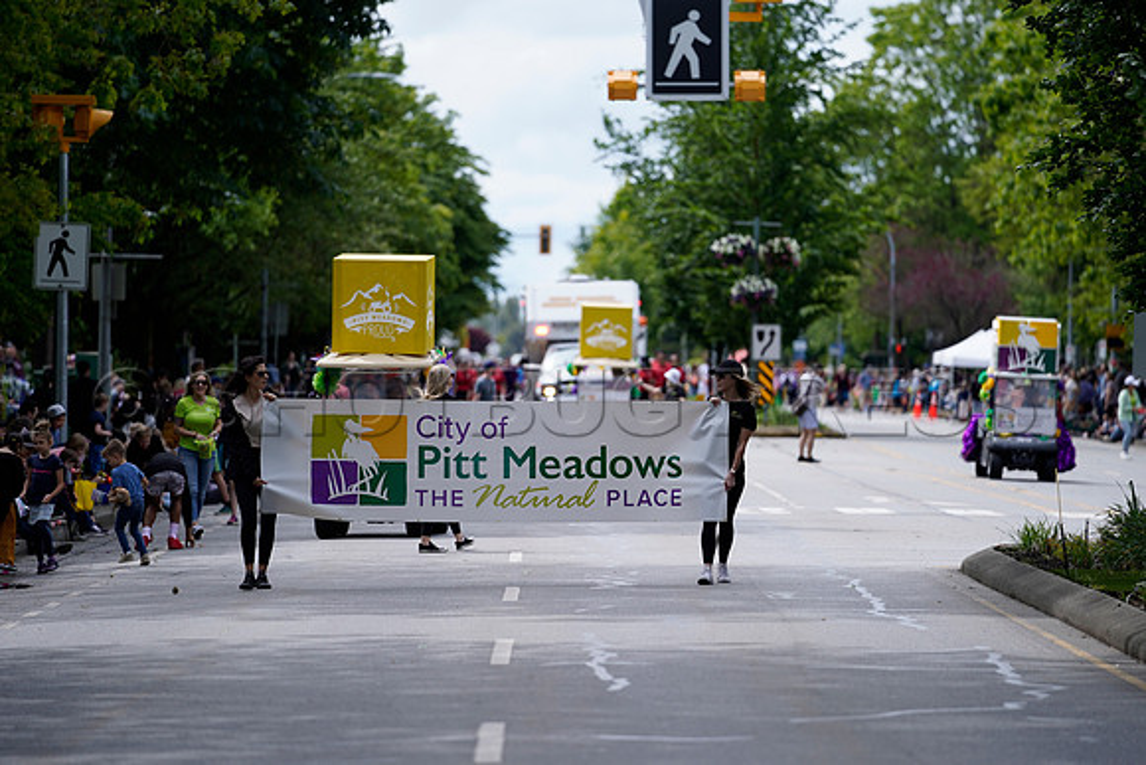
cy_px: 382
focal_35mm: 200
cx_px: 573
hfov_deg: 10.3
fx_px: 6368
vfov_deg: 6.9
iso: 100
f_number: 2.8
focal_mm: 200
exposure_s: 1/400
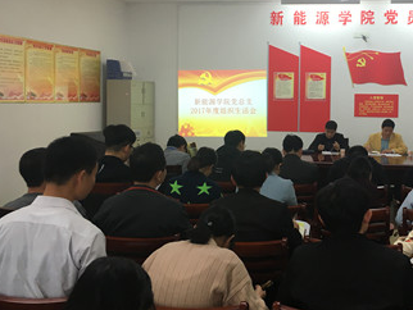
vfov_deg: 32.0
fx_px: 537
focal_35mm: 45
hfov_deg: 40.8
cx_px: 313
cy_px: 111
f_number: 2.2
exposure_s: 1/33
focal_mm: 4.15
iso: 25
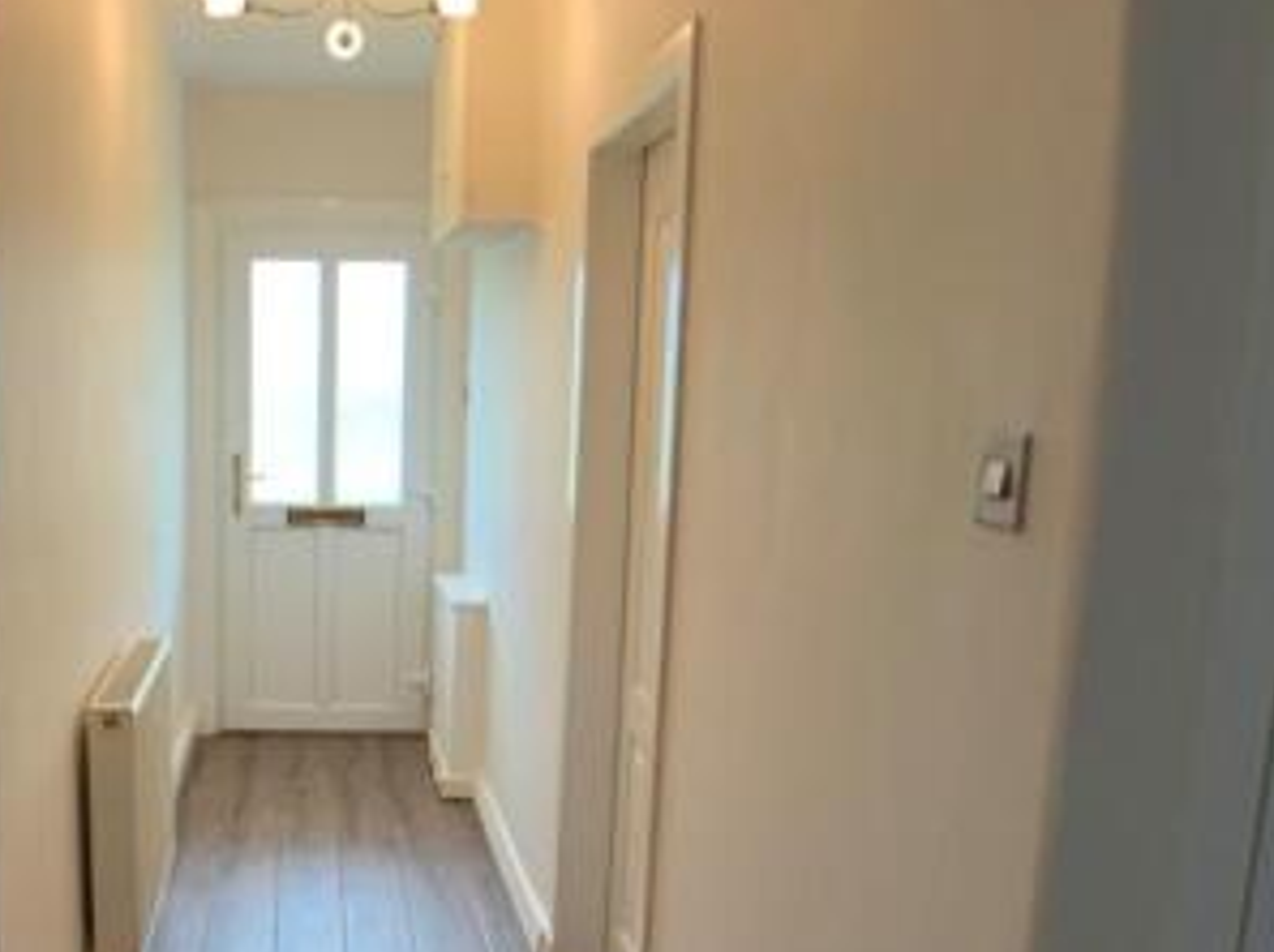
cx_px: 362
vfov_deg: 25.5
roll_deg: +0.2
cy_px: 637
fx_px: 2095
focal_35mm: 57
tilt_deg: -11.6
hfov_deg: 33.3
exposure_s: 1/50
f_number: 1.8
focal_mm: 3
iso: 125
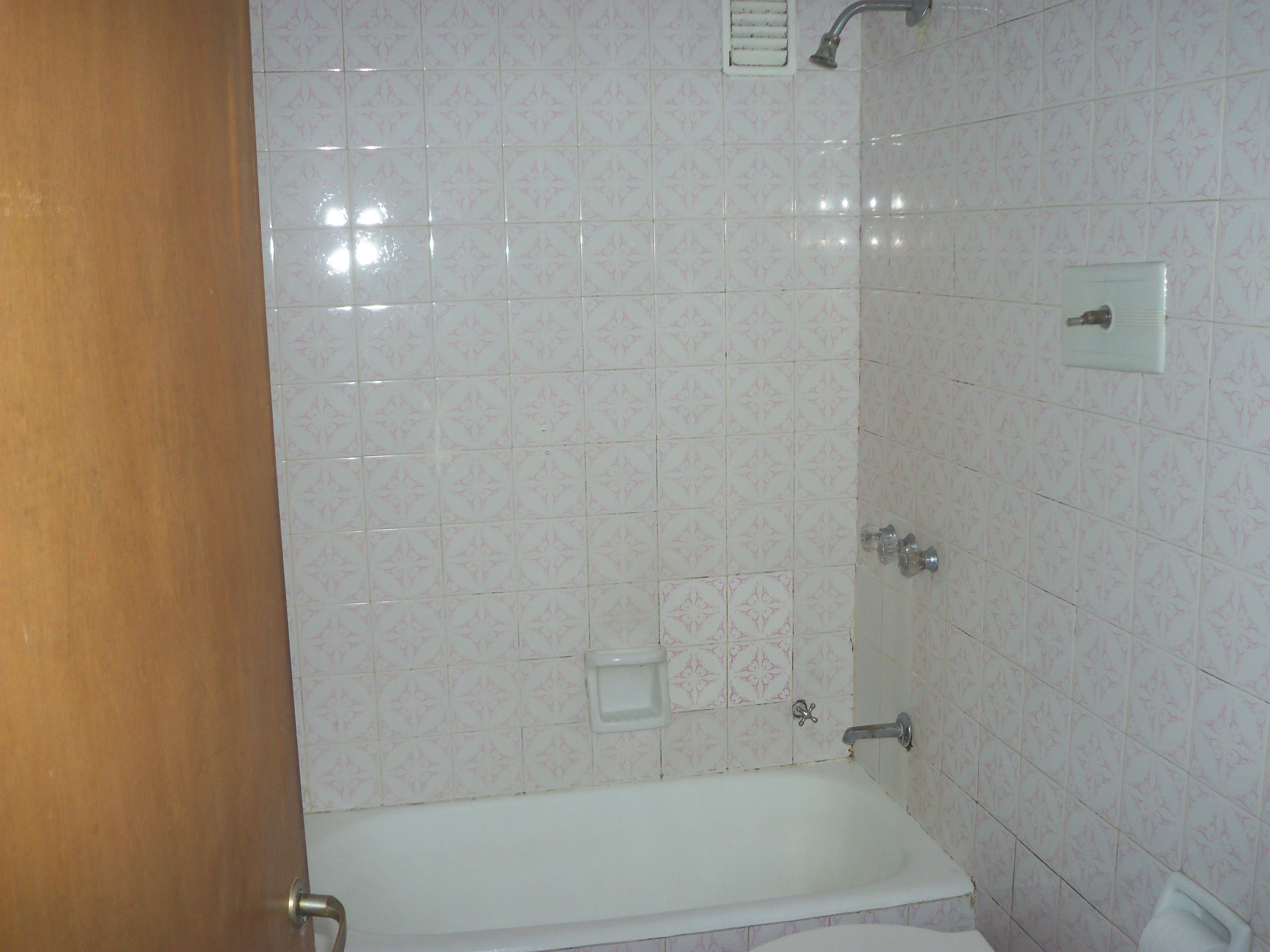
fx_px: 1247
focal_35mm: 34
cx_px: 635
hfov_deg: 54.0
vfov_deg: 41.8
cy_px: 476
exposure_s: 1/30
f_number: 2.9
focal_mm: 5.7
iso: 100
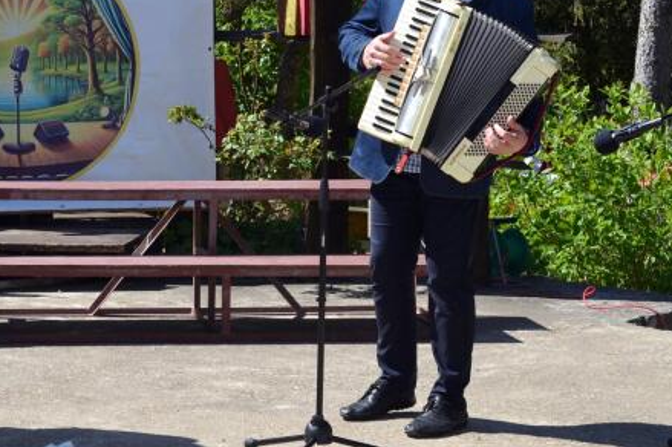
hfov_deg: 17.2
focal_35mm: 119
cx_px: 243
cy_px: 100
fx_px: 2220
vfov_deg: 11.5
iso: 100
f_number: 5.6
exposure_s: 1/125
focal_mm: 58
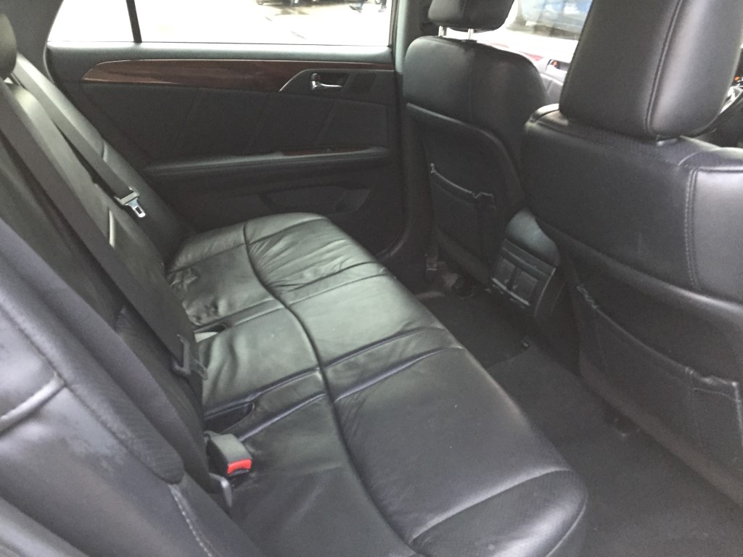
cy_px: 278
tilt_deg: -28.3
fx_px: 622
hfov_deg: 61.7
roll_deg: -2.5
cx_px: 372
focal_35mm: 29
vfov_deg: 48.2
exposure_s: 1/20
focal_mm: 4.15
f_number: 2.2
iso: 250
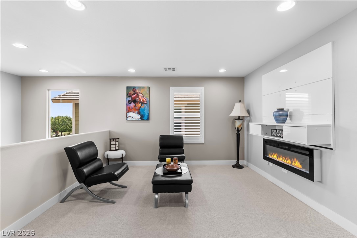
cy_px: 119
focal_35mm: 17
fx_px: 169
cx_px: 178
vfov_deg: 70.4
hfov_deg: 93.3
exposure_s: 1/30
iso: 400
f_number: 8
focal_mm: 17
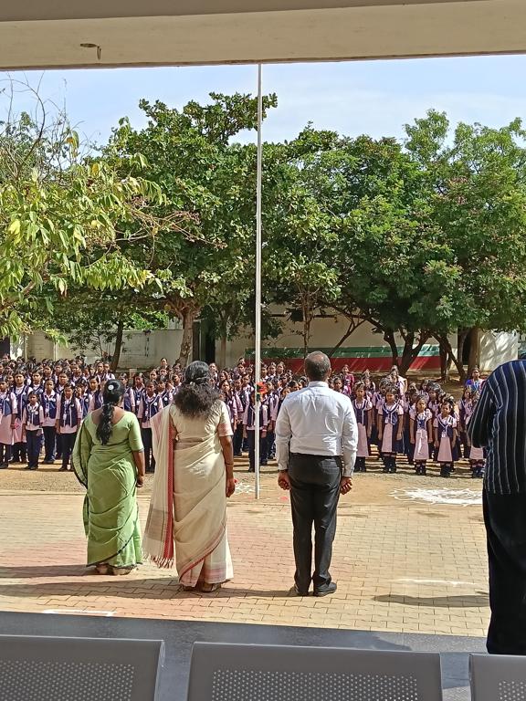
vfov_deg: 40.4
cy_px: 350
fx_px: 952
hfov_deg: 30.9
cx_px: 263
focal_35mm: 47
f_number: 1.8
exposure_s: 1/535
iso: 50
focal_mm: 3.98
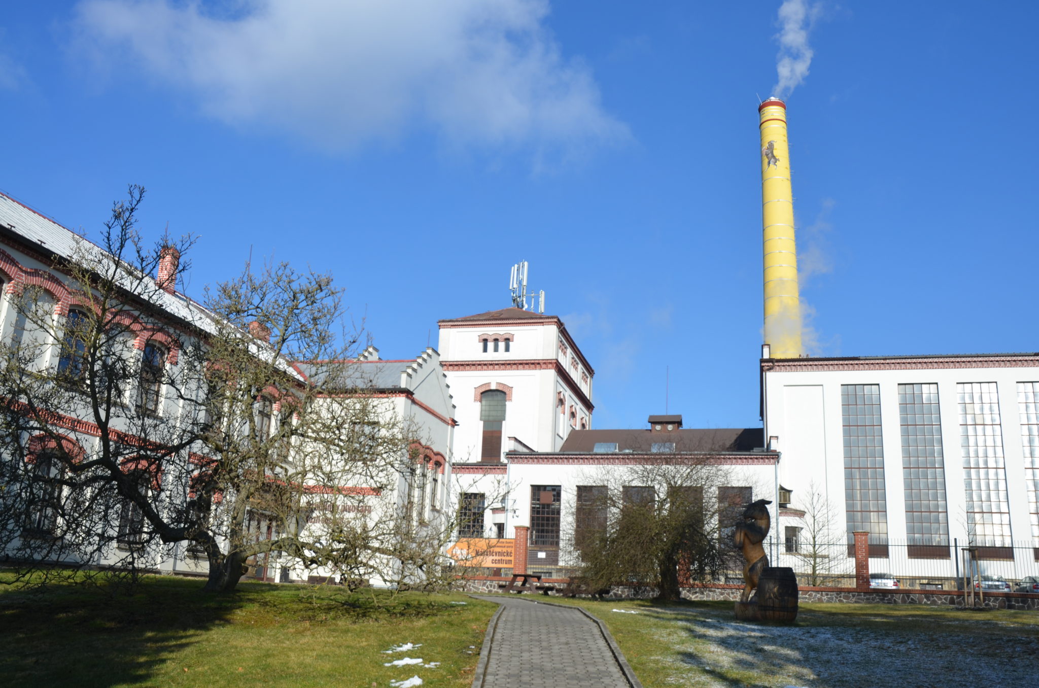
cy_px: 344
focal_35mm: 33
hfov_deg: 57.3
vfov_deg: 39.8
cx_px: 520
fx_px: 950
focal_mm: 22
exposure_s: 1/320
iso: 100
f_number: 9
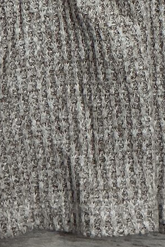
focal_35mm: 174
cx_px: 122
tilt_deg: -83.7
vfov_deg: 10.5
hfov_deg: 7.9
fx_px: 1196
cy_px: -298
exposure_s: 1/50
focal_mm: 3
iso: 50
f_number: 1.8
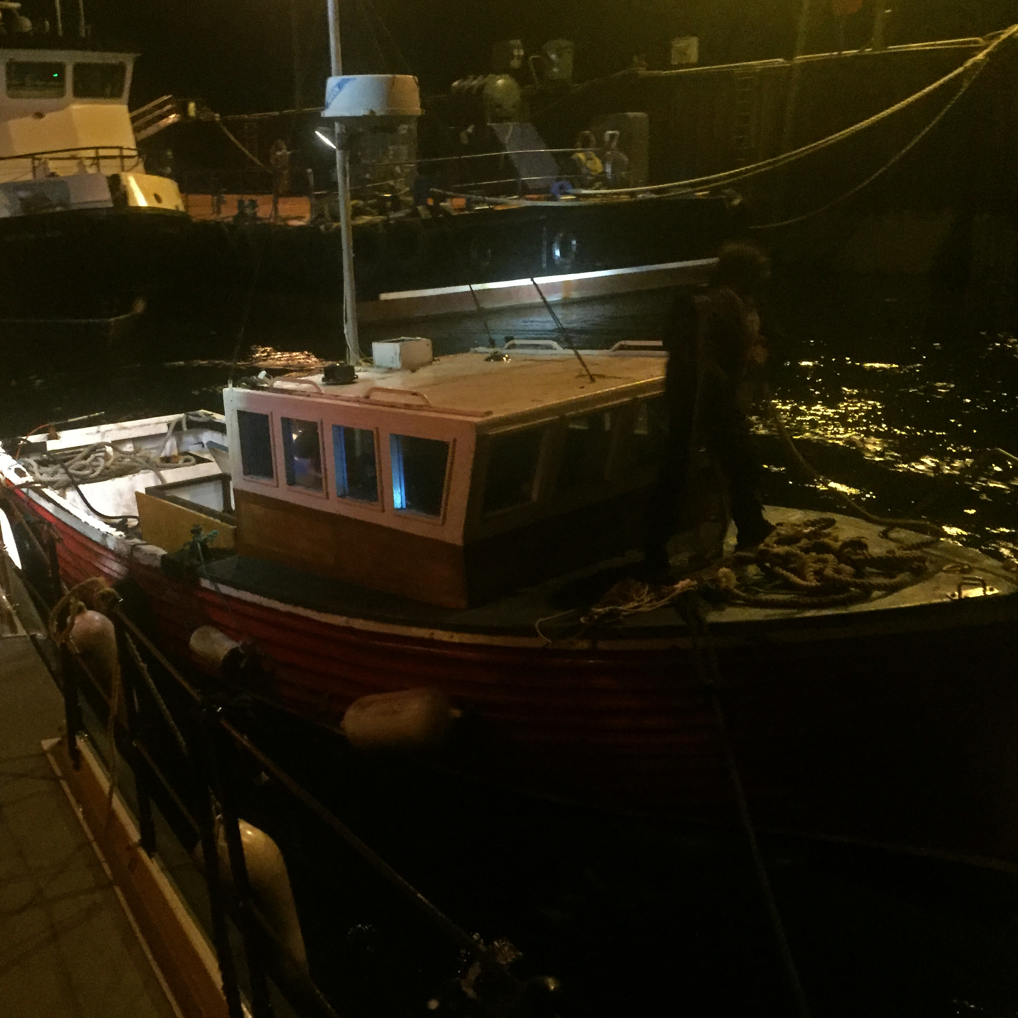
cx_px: 388
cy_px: 505
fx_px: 1165
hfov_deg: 46.8
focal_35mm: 35
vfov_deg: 47.2
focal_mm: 4.15
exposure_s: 1/17
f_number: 2.2
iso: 1000
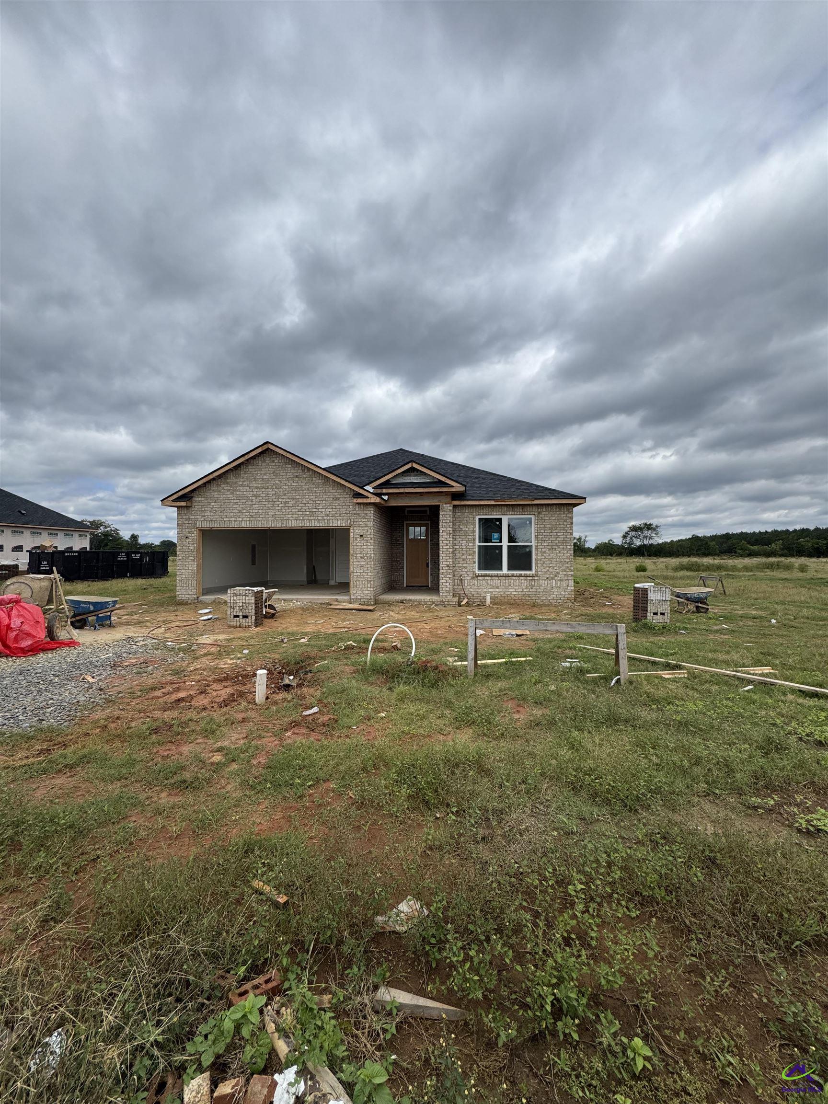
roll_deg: +0.0
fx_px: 446
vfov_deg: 102.1
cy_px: 552
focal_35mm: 14
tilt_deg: +0.9
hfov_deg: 85.7
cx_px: 414
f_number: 2.2
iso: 50
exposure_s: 1/1748
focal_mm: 2.22
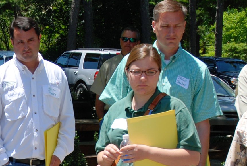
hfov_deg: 16.4
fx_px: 825
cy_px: 237
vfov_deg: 11.1
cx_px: -42
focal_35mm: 120
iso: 100
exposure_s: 1/200
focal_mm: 24
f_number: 7.1
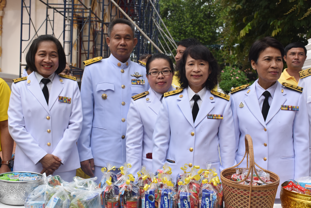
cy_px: 104
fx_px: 415
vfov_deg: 28.1
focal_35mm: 48
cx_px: 156
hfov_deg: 41.1
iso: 250
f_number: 8
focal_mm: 32
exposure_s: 1/250
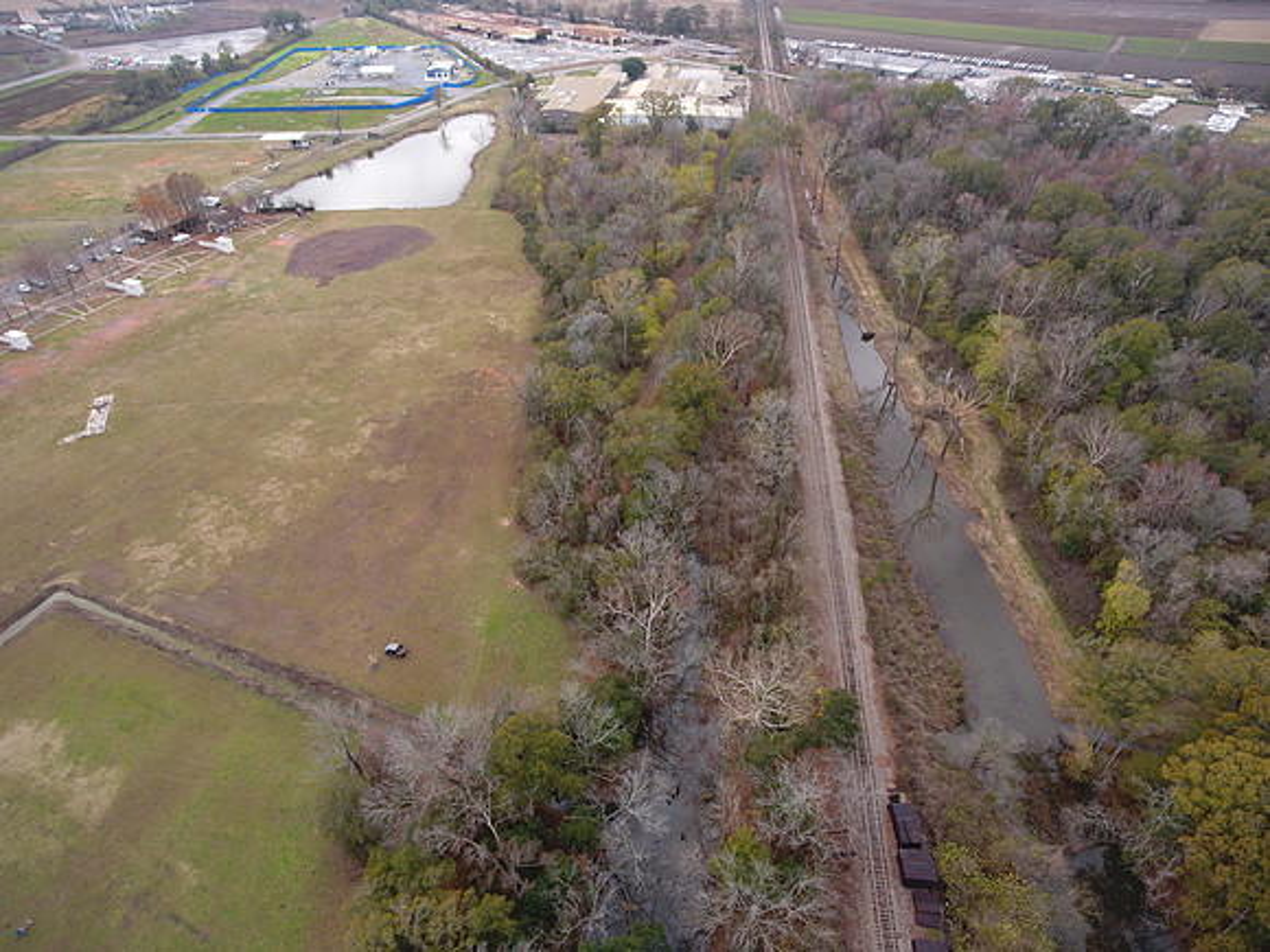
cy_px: 476
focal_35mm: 20
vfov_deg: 66.0
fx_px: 734
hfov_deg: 81.7
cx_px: 635
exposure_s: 1/234
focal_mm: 3.61
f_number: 2.8
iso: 100
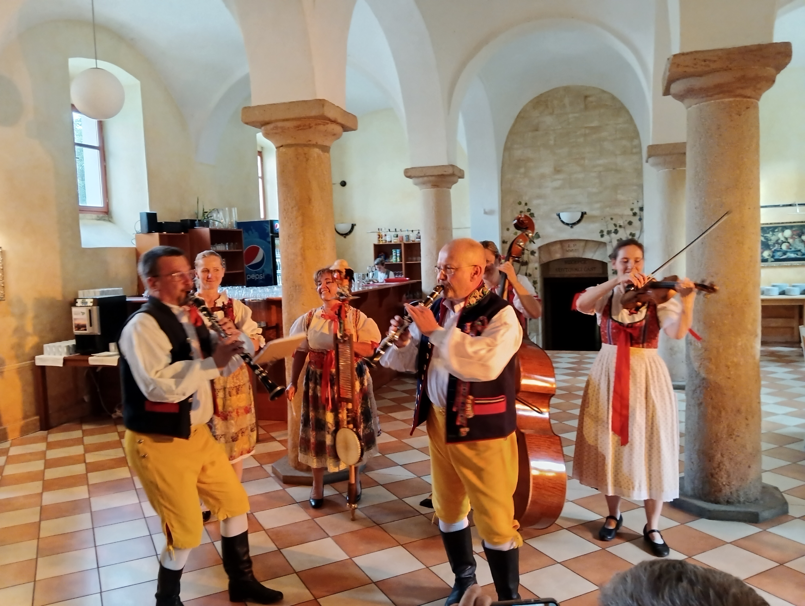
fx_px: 652
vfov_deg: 49.9
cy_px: 303
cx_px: 402
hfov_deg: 63.4
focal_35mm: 28
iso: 958
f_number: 1.8
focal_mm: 4.22
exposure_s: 1/25
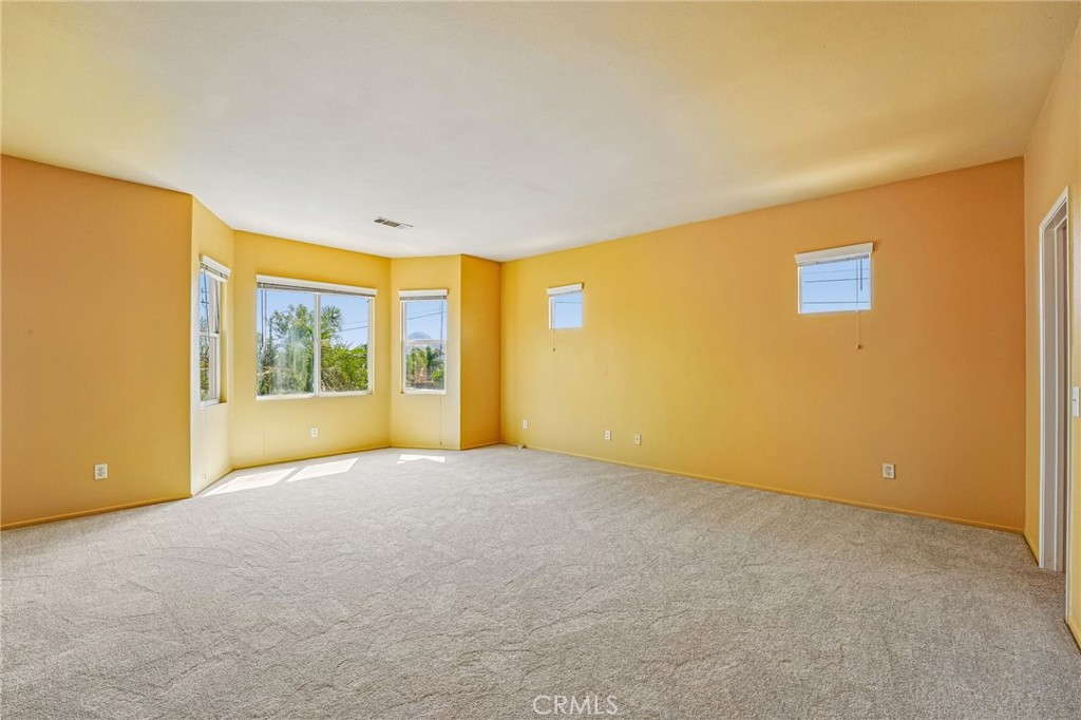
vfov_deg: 81.2
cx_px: 540
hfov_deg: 104.3
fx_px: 420
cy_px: 360
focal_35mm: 14
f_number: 8
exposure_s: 1/60
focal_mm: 14
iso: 160
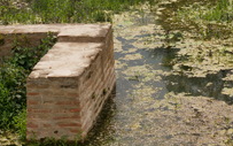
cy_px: -29
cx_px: 212
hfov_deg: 17.8
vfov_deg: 11.2
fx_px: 730
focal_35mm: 115
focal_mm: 25
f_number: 9
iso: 200
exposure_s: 1/320
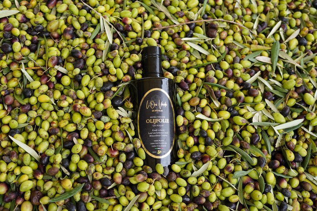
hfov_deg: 39.6
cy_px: 106
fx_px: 440
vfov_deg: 27.0
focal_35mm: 50
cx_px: 158
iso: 500
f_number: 4.5
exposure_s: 1/250
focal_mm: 50
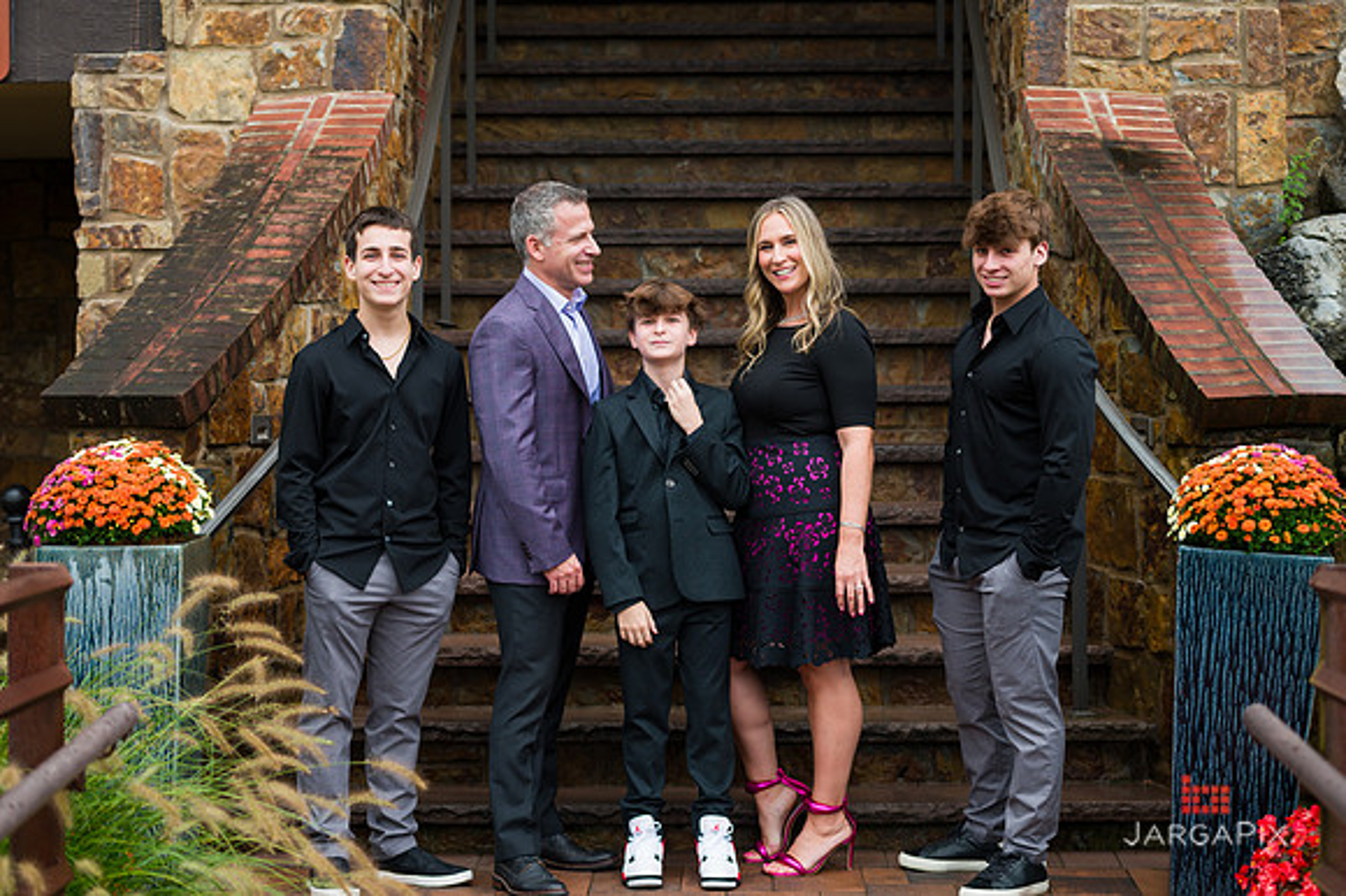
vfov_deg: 18.9
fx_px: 2686
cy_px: 441
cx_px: 674
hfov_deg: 28.1
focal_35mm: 72
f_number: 4
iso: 200
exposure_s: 1/200
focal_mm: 70
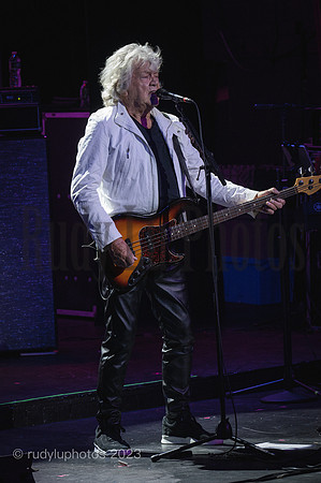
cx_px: 160
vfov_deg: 10.3
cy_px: 242
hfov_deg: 6.9
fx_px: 2681
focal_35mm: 200
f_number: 7.1
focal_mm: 200
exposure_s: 1/250
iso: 3200
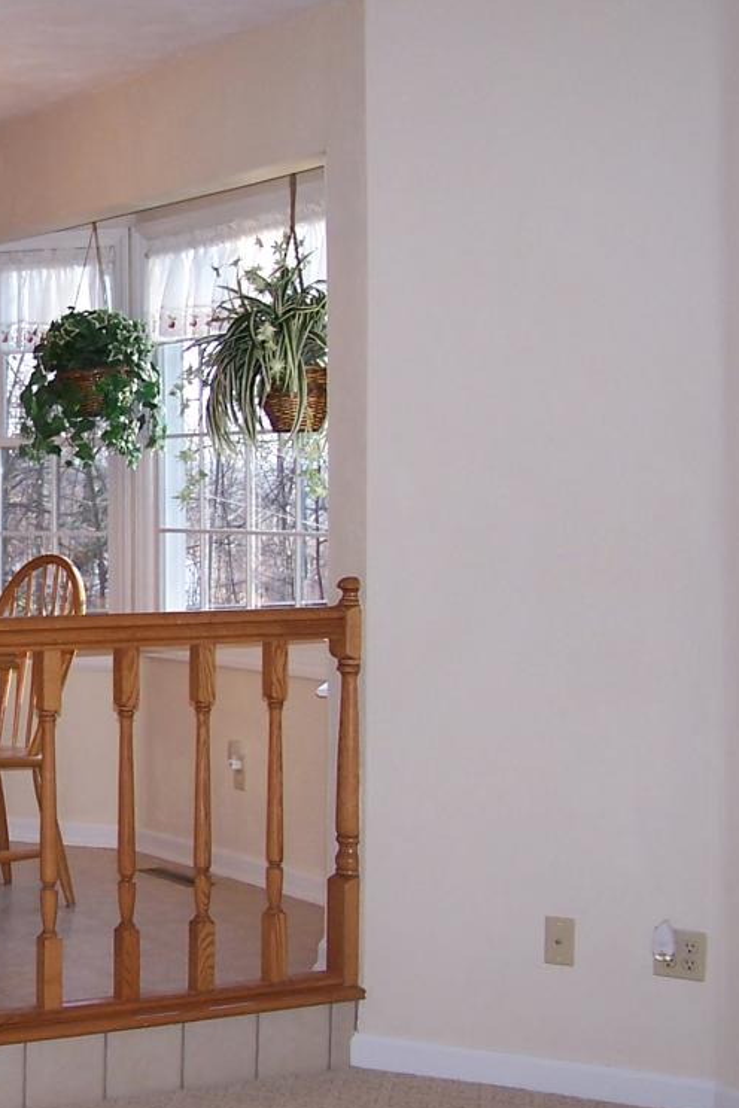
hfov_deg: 19.1
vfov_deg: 29.7
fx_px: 2094
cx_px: -110
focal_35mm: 68
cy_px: 545
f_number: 2.8
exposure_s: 1/60
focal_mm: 6.3
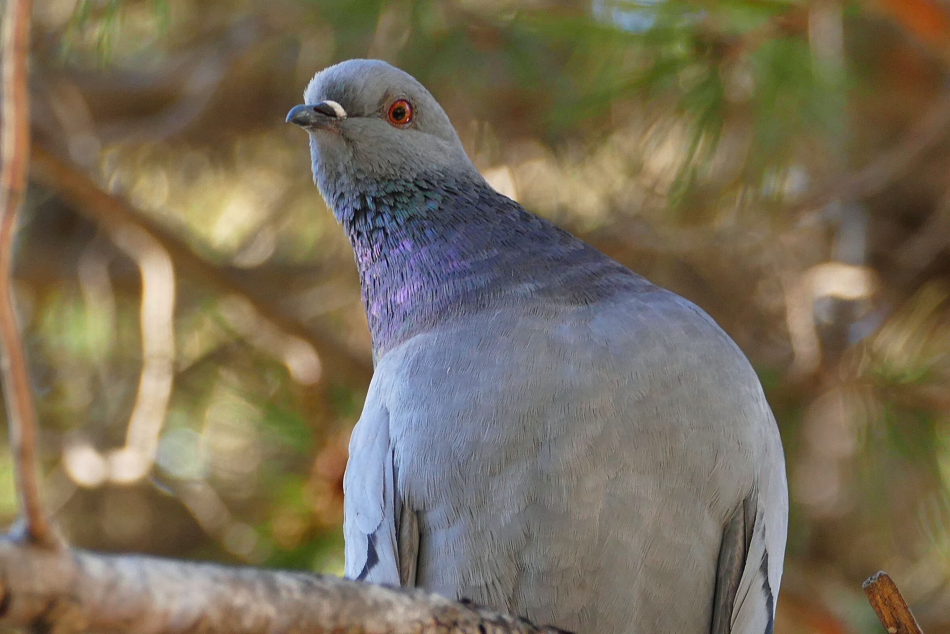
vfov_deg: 1.7
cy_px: 317
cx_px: 475
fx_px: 21109
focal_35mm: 800
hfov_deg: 2.6
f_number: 4
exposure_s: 1/160
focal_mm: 146
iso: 400
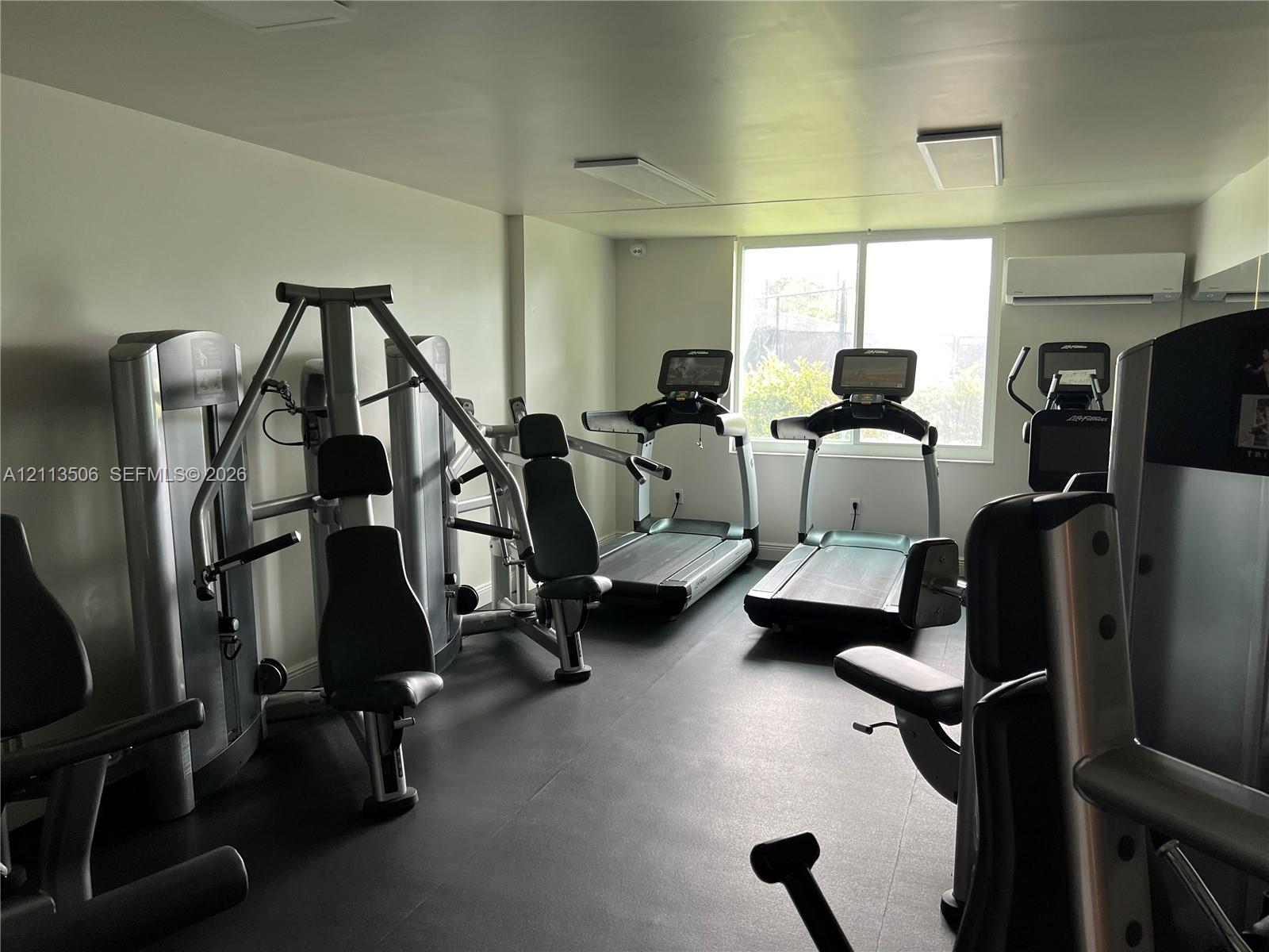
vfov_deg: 53.1
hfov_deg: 67.3
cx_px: 634
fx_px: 953
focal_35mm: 26
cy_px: 476
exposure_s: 1/102
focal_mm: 5.7
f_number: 1.5
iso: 125
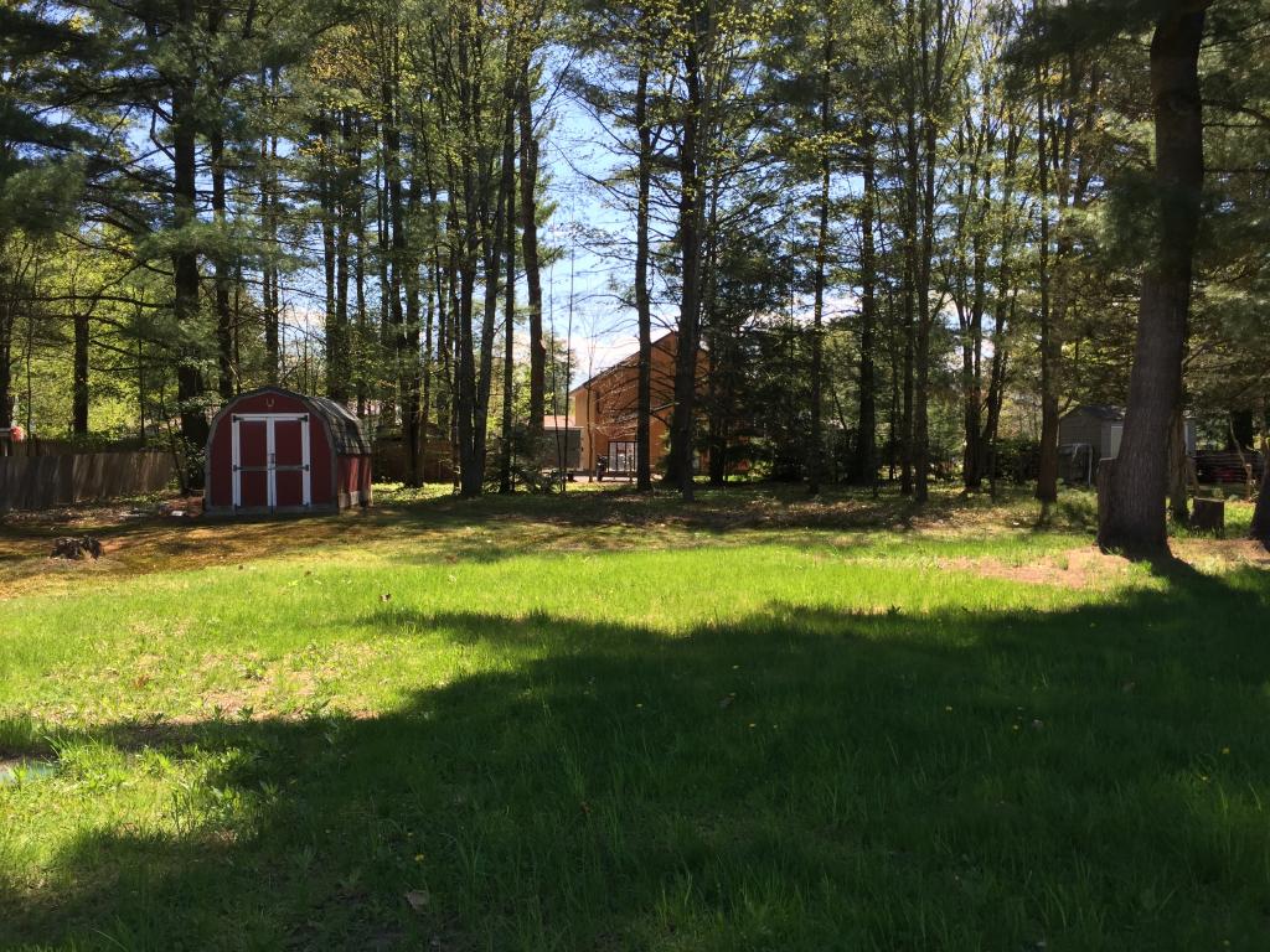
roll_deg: -0.3
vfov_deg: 48.2
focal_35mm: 29
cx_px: 635
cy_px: 476
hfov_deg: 61.7
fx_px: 1064
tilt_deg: -2.8
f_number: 2.2
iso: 32
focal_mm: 4.15
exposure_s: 1/638
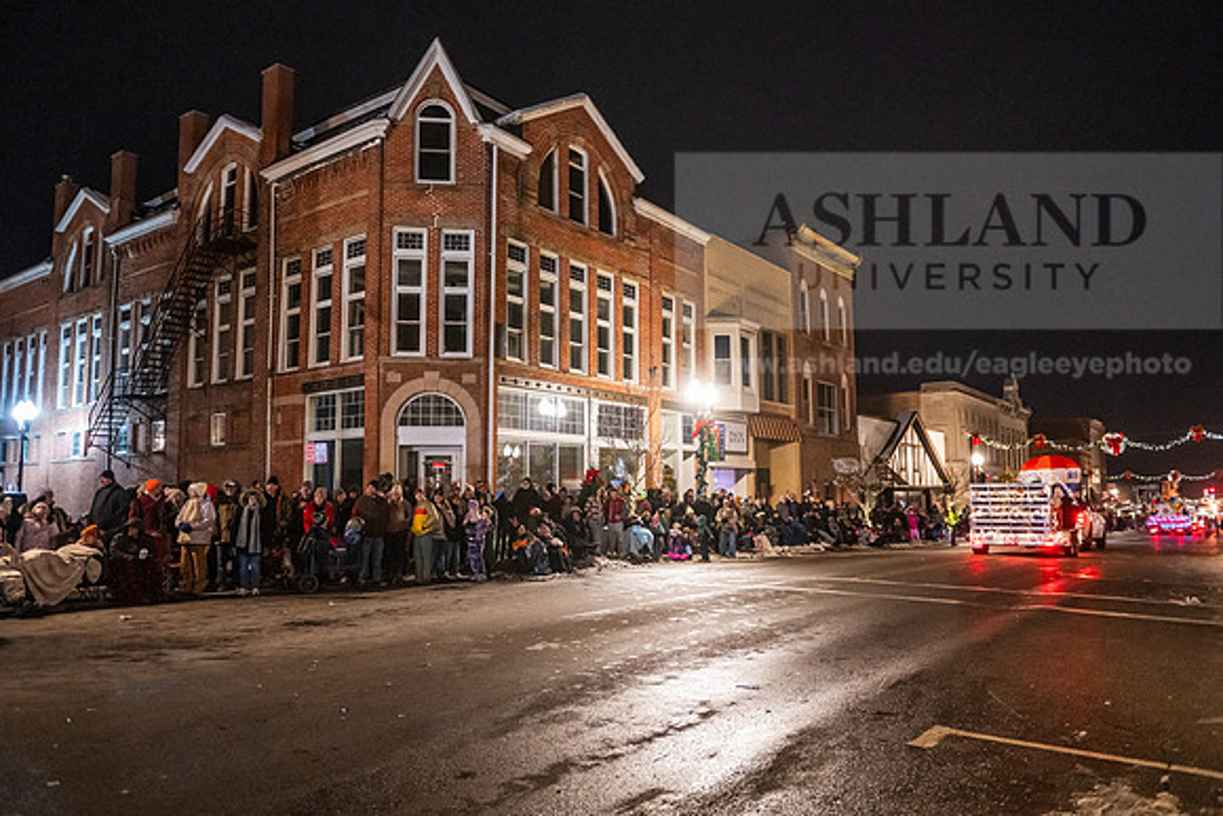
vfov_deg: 49.6
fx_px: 883
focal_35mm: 26
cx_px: 612
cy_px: 408
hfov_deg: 69.4
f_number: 3.2
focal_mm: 26
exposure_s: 1/200
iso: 6400
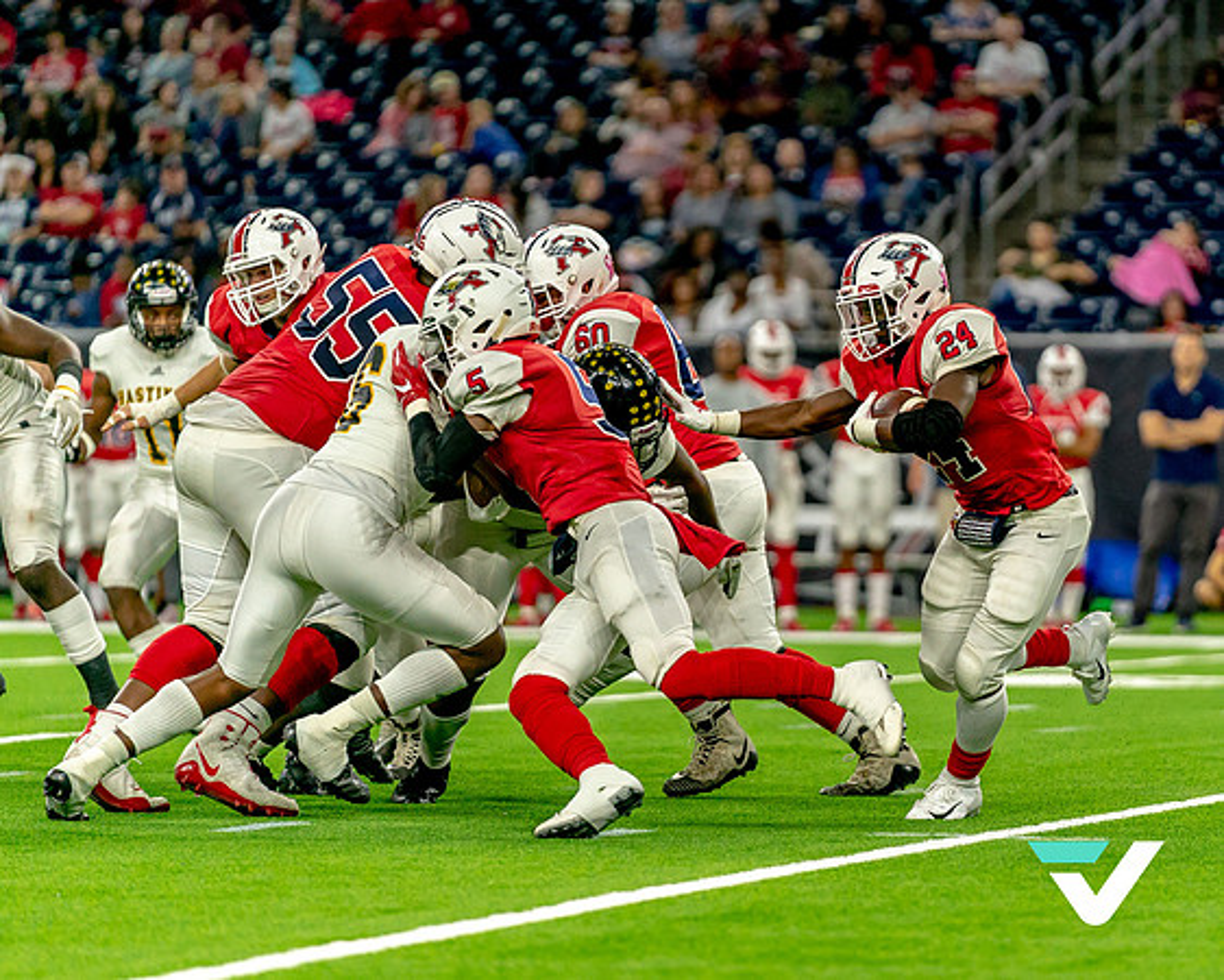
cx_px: 846
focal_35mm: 260
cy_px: 464
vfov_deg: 6.0
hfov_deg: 7.4
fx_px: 9408
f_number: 2.8
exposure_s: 1/2000
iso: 2000
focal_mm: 200
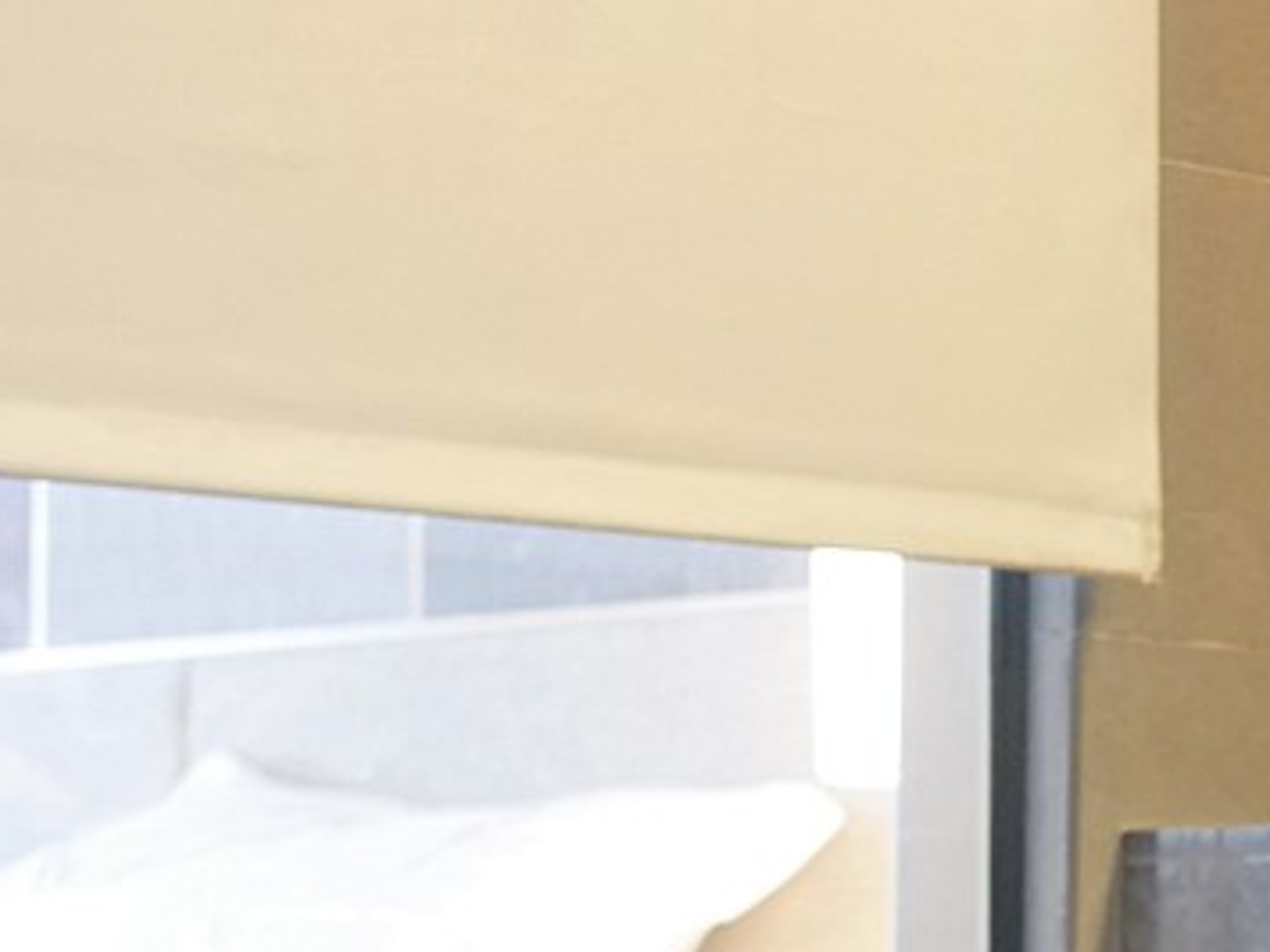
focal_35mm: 141
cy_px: 1108
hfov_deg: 13.8
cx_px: 1281
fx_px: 5171
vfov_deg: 10.4
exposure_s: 1/60
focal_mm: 25
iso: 1600
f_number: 1.8
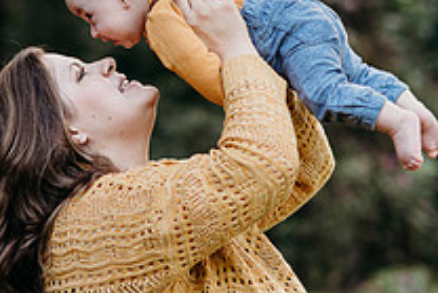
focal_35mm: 237
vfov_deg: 5.8
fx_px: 2885
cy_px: 26
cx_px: 318
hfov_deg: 8.7
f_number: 2.2
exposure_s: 1/200
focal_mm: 85
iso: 200
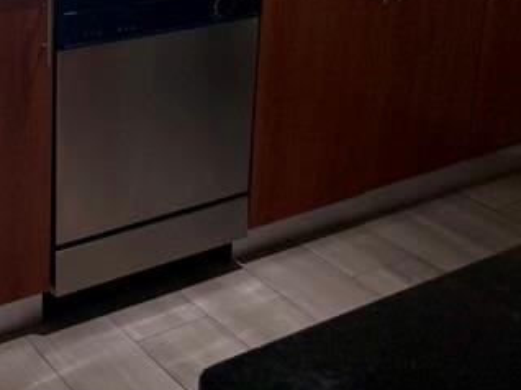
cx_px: -54
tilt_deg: -11.7
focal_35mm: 58
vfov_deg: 23.3
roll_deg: +0.2
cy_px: -64
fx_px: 872
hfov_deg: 29.8
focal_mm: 6.76
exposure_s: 1/197
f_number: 1.78
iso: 160
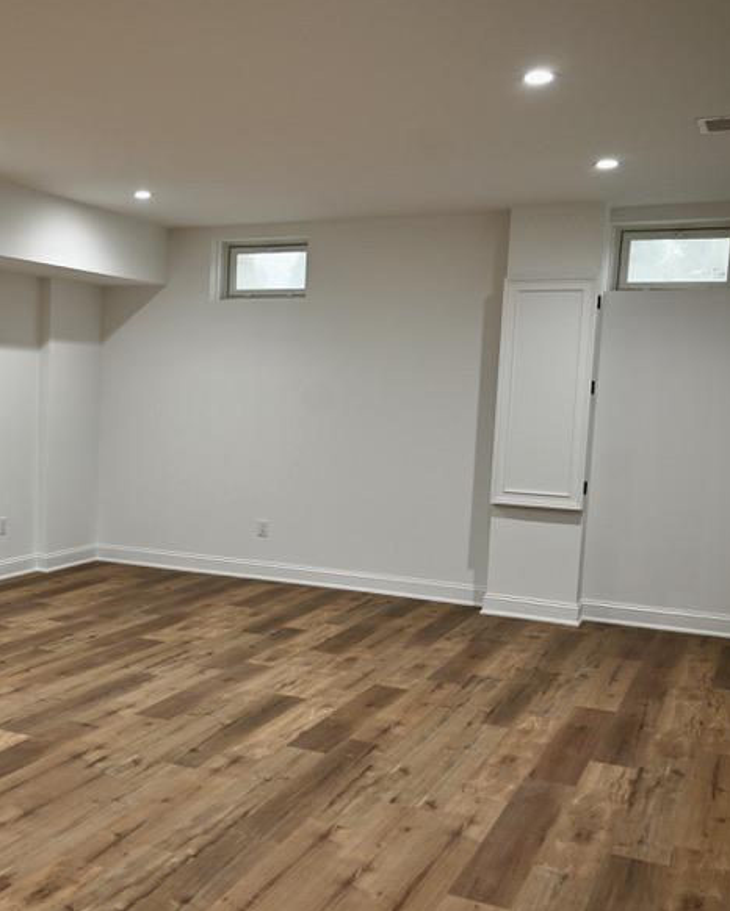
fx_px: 1134
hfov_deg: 34.1
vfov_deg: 43.7
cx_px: 97
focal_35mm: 42
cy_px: 506
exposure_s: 1/15
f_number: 4
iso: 125
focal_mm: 24
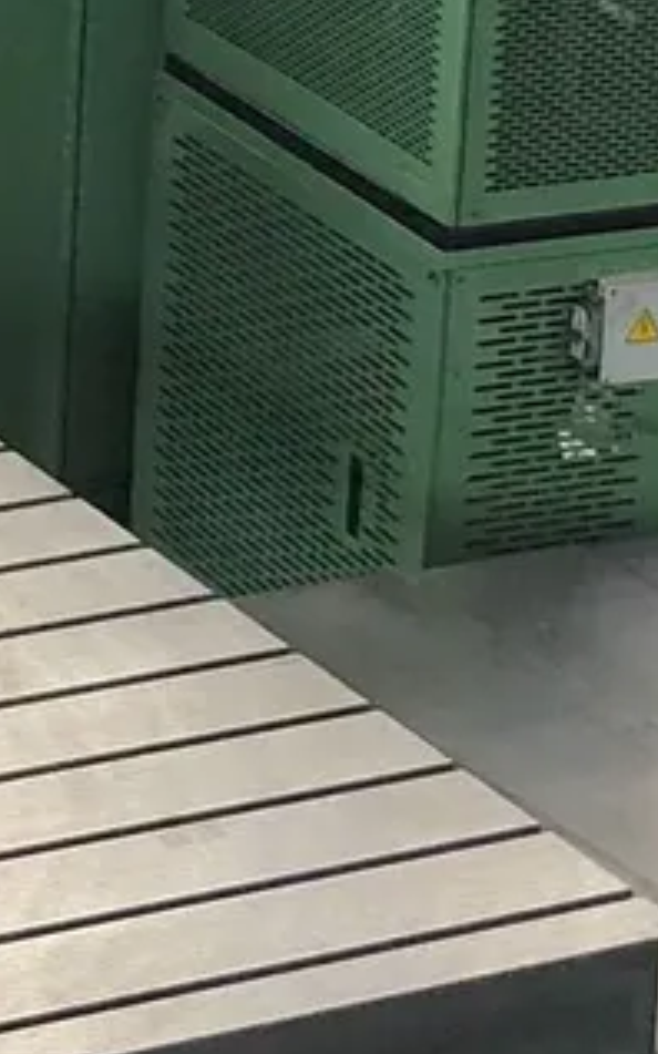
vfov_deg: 11.1
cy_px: -86
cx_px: -738
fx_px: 5368
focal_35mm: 187
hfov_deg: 6.7
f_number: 1.8
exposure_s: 1/17
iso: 40
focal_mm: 3.99
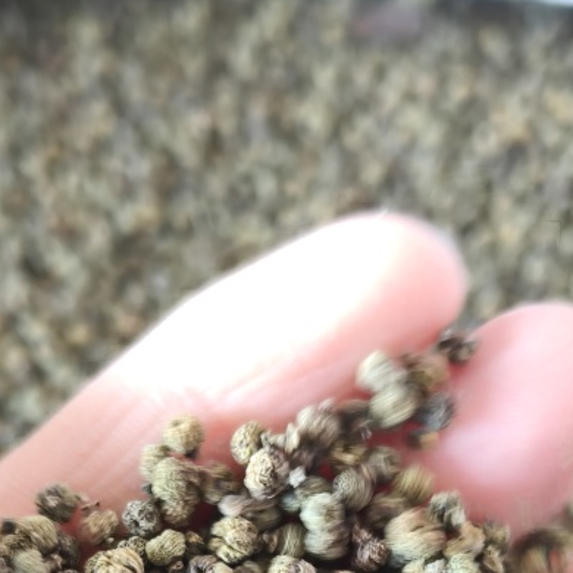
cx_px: 256
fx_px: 1086
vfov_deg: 26.5
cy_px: 677
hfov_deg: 29.5
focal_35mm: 58
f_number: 1.8
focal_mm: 5.59
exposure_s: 1/50
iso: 200
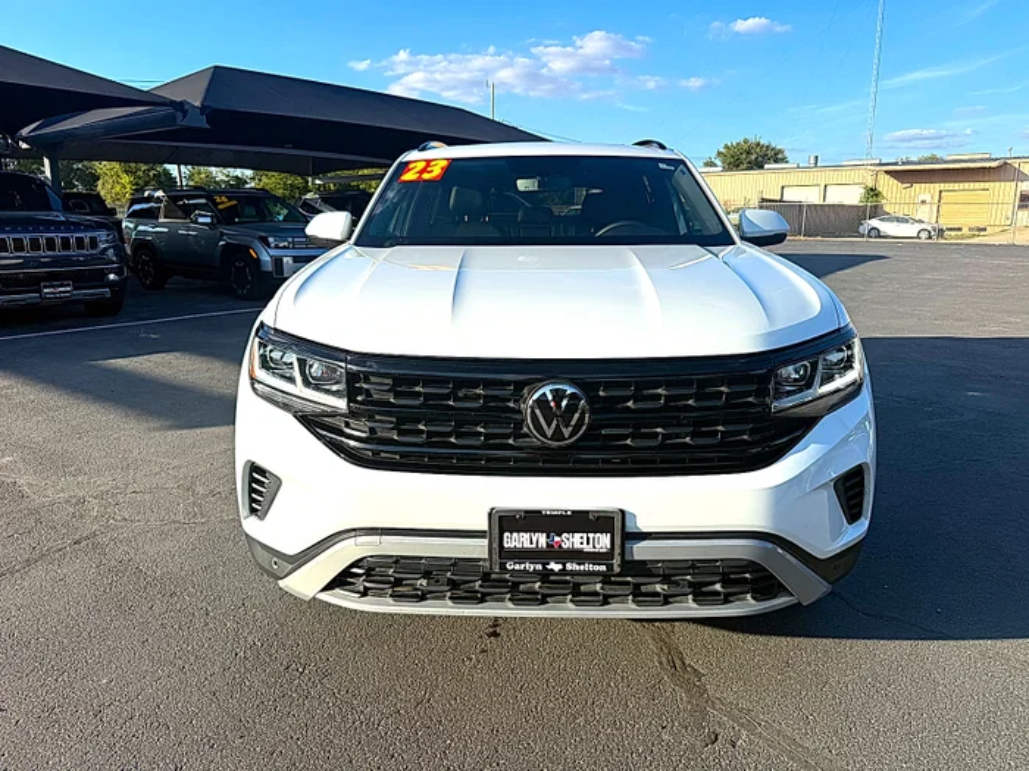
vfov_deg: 56.8
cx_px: 514
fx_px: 713
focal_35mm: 24
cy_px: 386
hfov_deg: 71.6
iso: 80
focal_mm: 6.76
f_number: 1.78
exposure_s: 1/3759
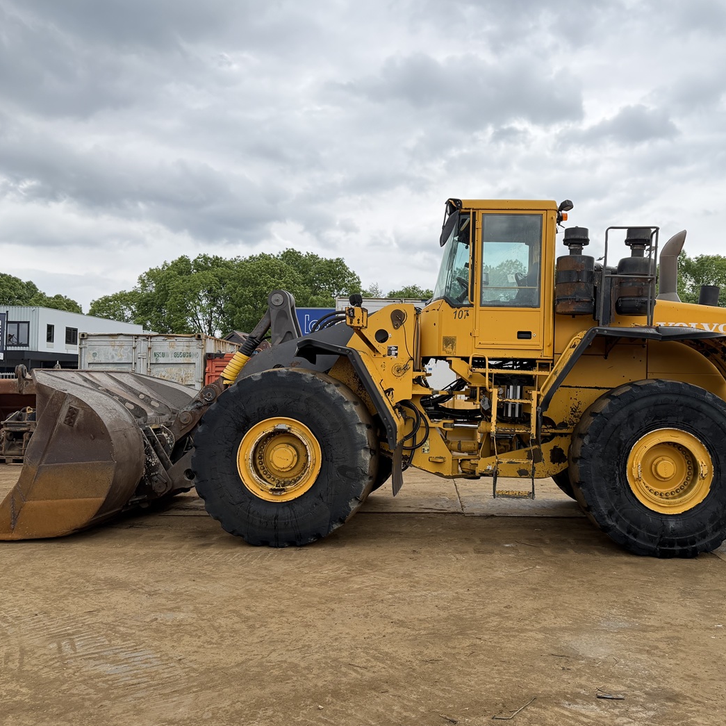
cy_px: 360
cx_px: 458
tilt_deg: +3.8
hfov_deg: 54.9
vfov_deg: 55.6
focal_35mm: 29
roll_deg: -2.0
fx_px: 688
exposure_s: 1/1337
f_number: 1.78
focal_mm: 6.76
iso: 100
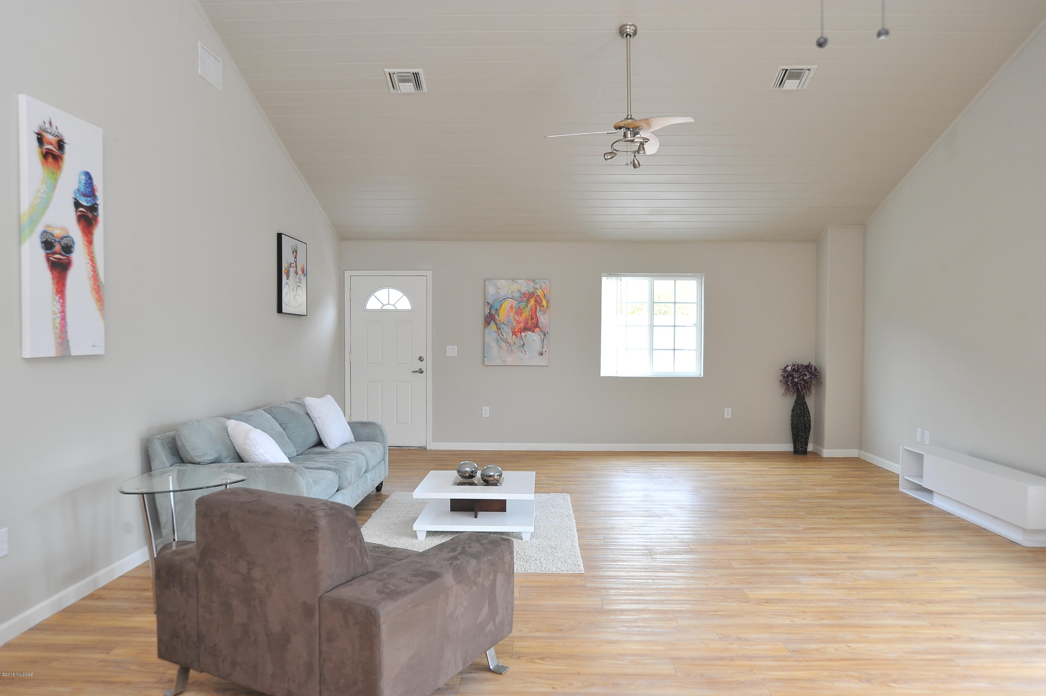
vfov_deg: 49.5
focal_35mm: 26
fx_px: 755
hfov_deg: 69.4
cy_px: 348
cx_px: 523
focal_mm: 26
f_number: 5.6
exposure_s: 1/30
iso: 640
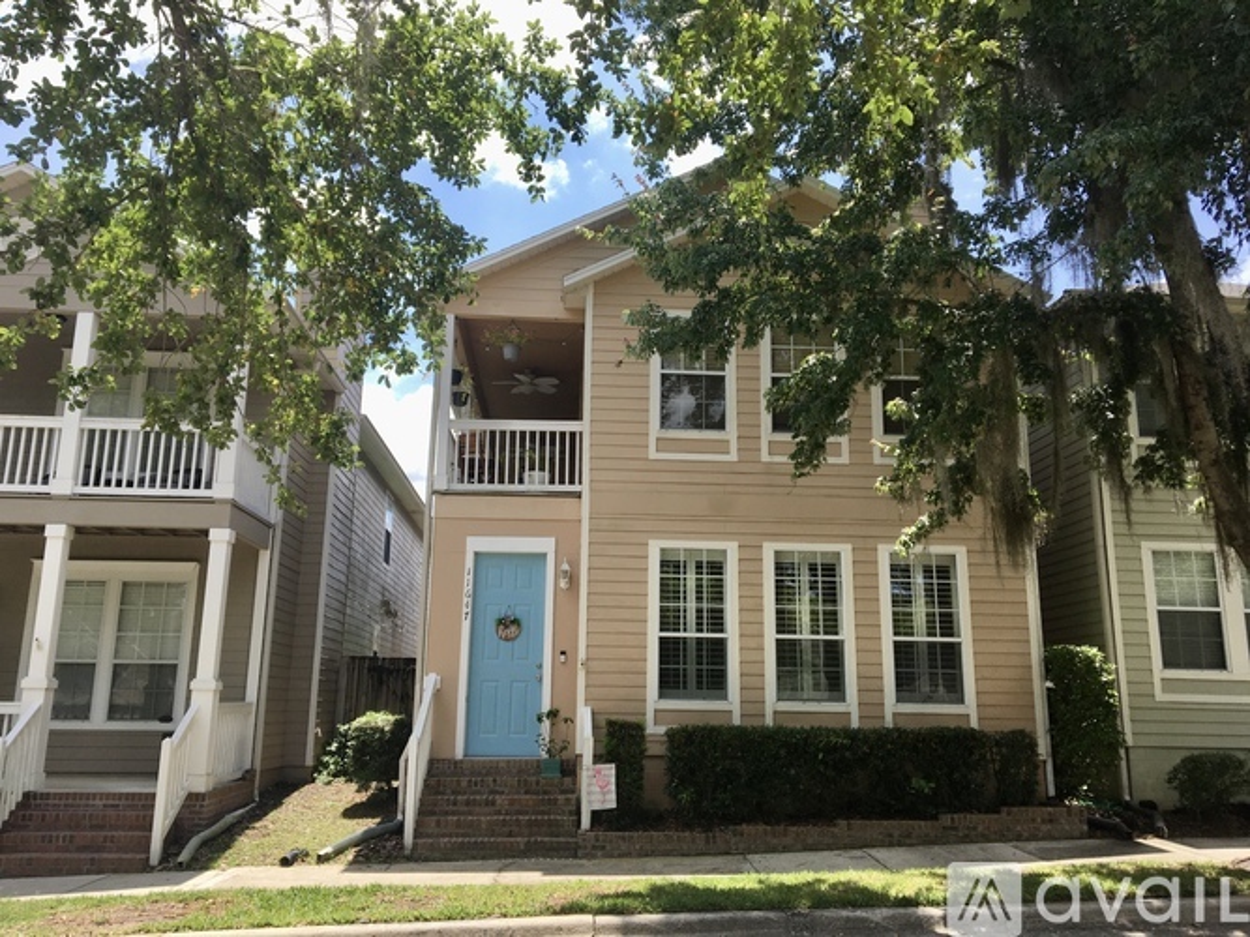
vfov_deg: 48.2
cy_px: 468
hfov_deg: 61.7
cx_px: 625
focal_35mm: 29
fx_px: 1047
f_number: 2.2
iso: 25
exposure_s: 1/785
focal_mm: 4.15
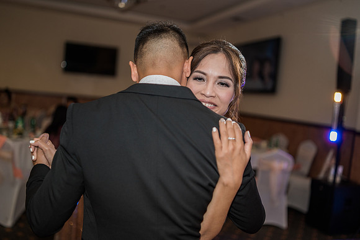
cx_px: 180
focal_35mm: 35
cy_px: 120
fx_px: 350
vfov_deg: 37.9
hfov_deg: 54.4
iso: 500
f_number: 1.4
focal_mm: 35
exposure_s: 1/160
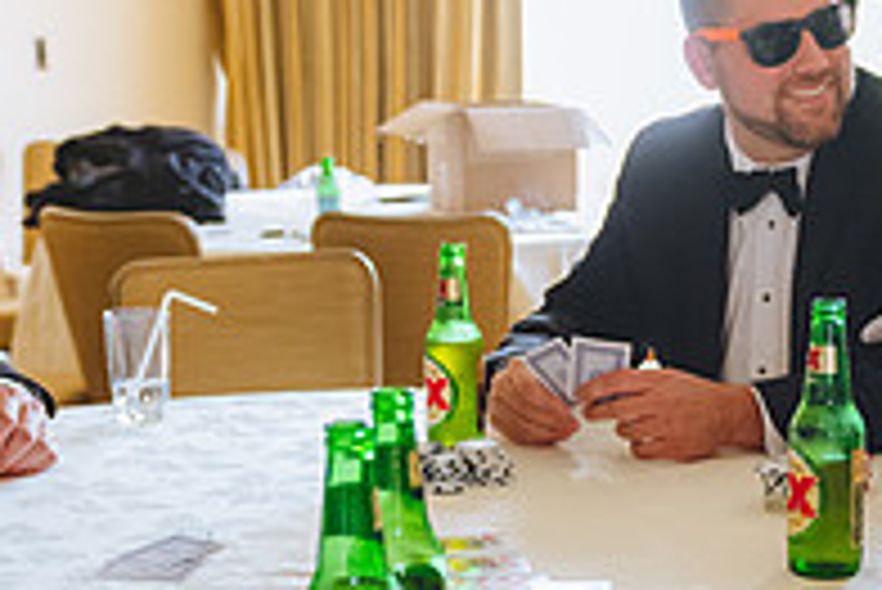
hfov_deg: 28.1
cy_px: 417
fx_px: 1741
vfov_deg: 19.1
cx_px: 648
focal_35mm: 71
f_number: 2.8
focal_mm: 24
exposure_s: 1/160
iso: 3200
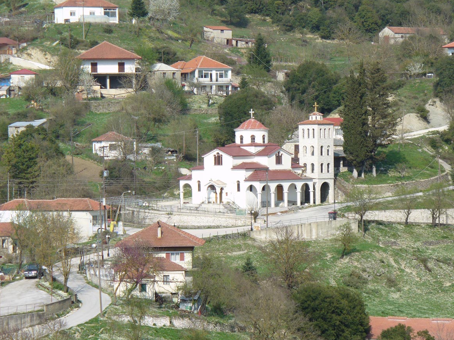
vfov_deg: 7.5
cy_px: 156
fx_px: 2584
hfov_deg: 10.0
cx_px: 260
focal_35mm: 197
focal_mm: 27.6
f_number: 4.1
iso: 80
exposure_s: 1/640
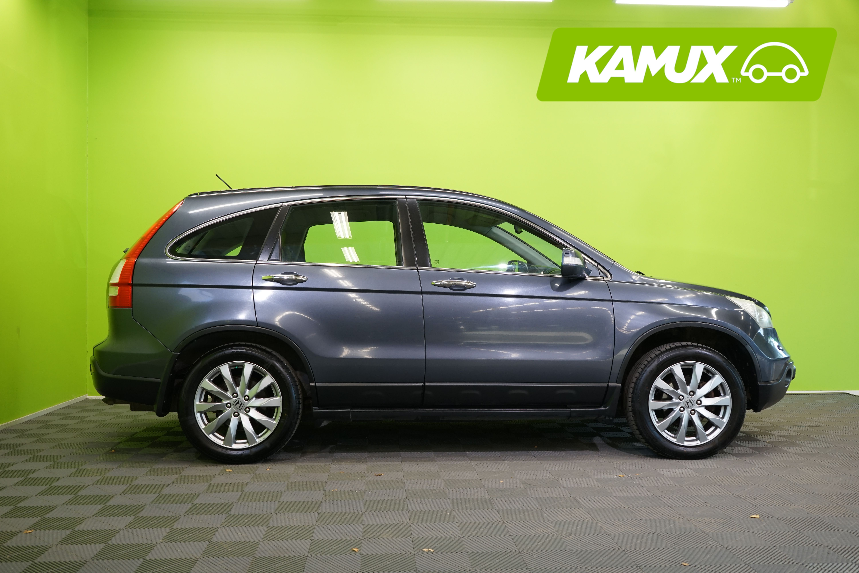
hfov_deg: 55.8
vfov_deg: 38.9
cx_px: 430
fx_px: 811
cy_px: 286
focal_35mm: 34
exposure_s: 1/30
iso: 640
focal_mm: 34
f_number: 6.3
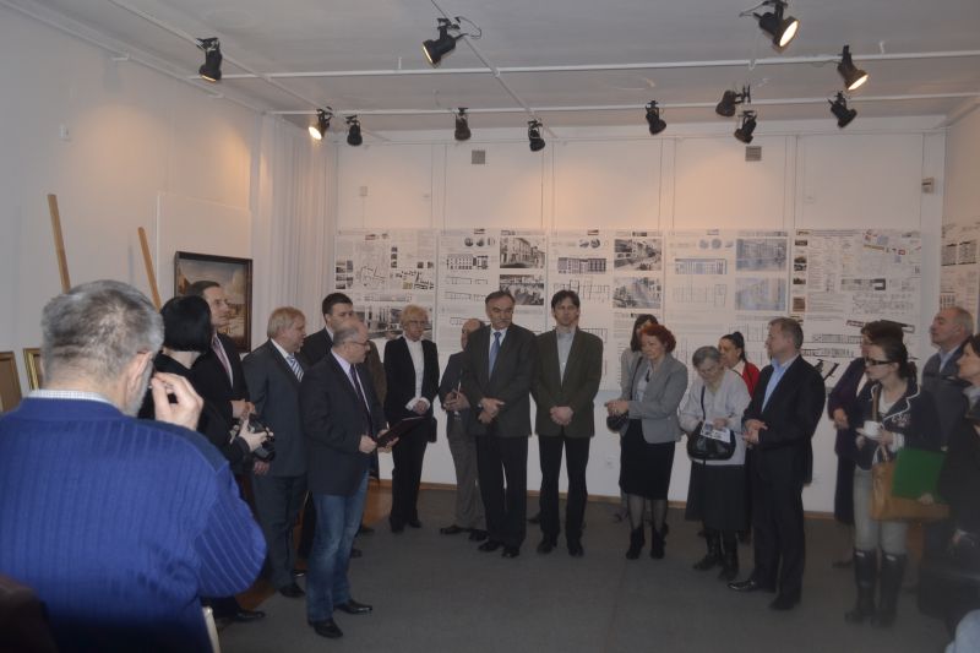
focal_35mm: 30
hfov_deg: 61.9
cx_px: 490
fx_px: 816
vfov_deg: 43.6
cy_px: 326
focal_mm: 20
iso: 400
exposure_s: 1/60
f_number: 3.8
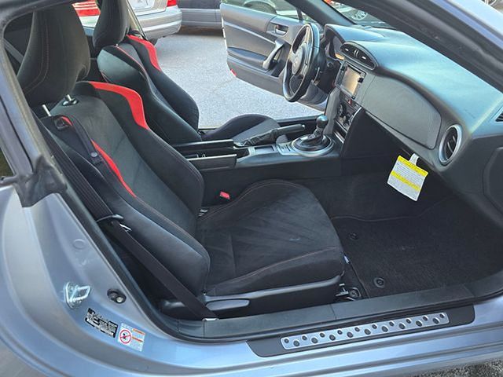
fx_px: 334
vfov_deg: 58.9
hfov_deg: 73.9
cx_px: 252
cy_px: 188
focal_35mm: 23
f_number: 1.7
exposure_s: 1/180
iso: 125
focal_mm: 6.3
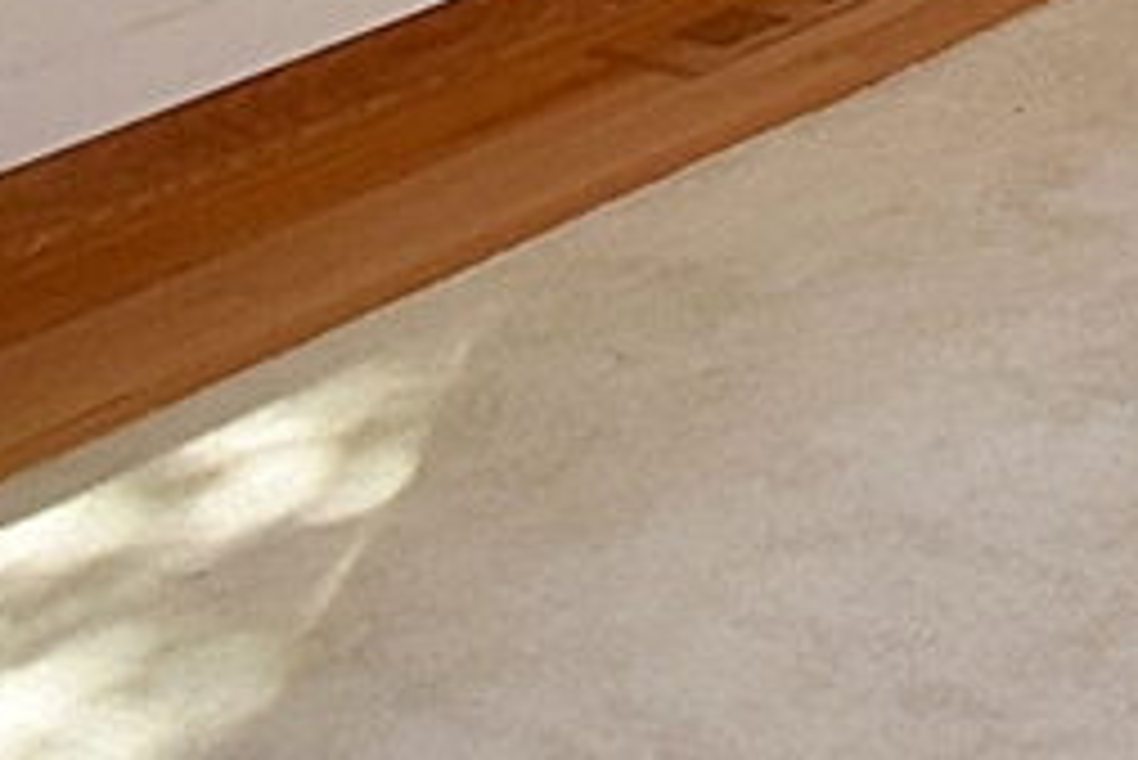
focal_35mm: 96
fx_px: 3036
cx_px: 2676
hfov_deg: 14.5
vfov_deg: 10.6
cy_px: -1417
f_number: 5.6
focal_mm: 10
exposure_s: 1/125
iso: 640
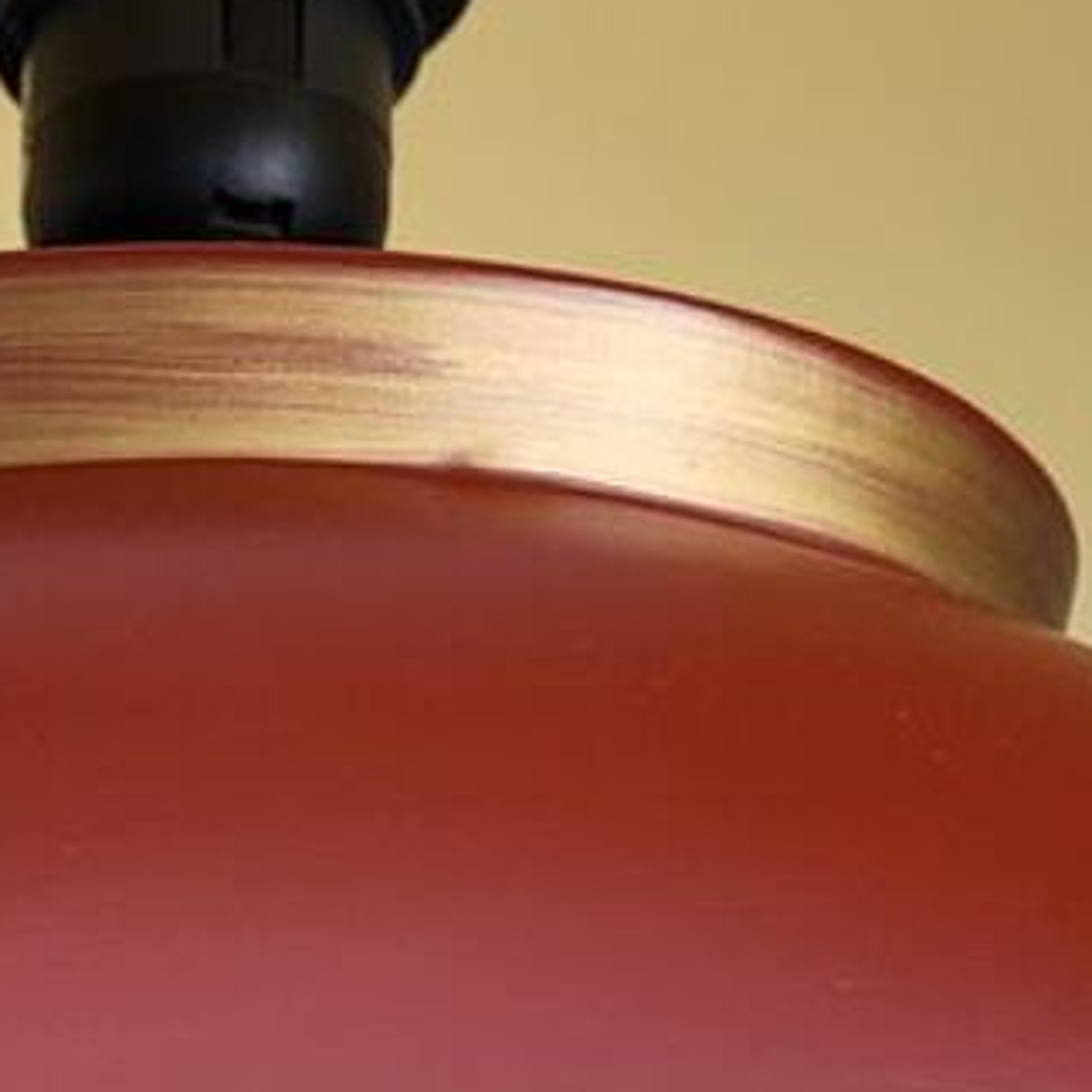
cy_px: 775
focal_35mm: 95
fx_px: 3391
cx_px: 193
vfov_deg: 18.2
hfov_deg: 18.1
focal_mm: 5.4
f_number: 1.8
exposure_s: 1/120
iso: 200
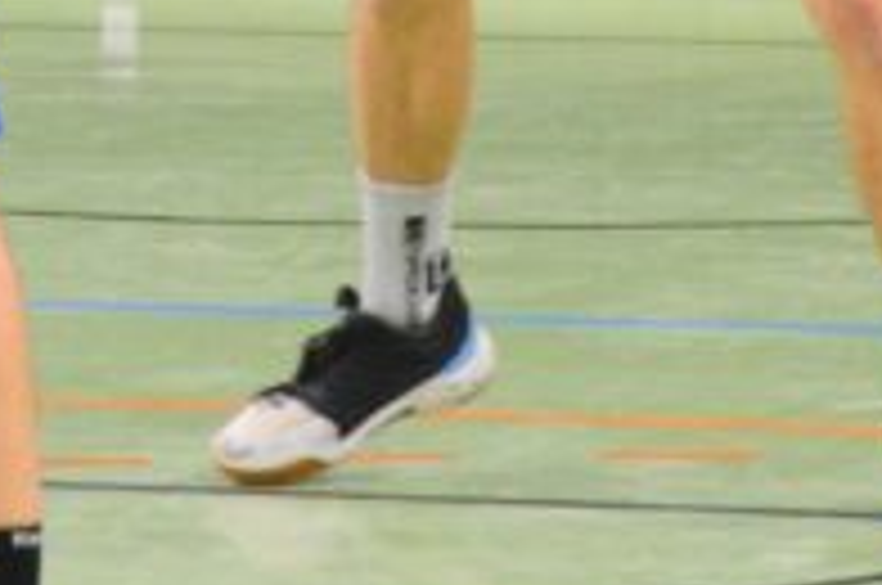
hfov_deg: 3.5
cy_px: -783
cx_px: 297
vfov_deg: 2.3
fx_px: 14397
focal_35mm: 589
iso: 1600
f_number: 4.2
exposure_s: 1/200
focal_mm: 75
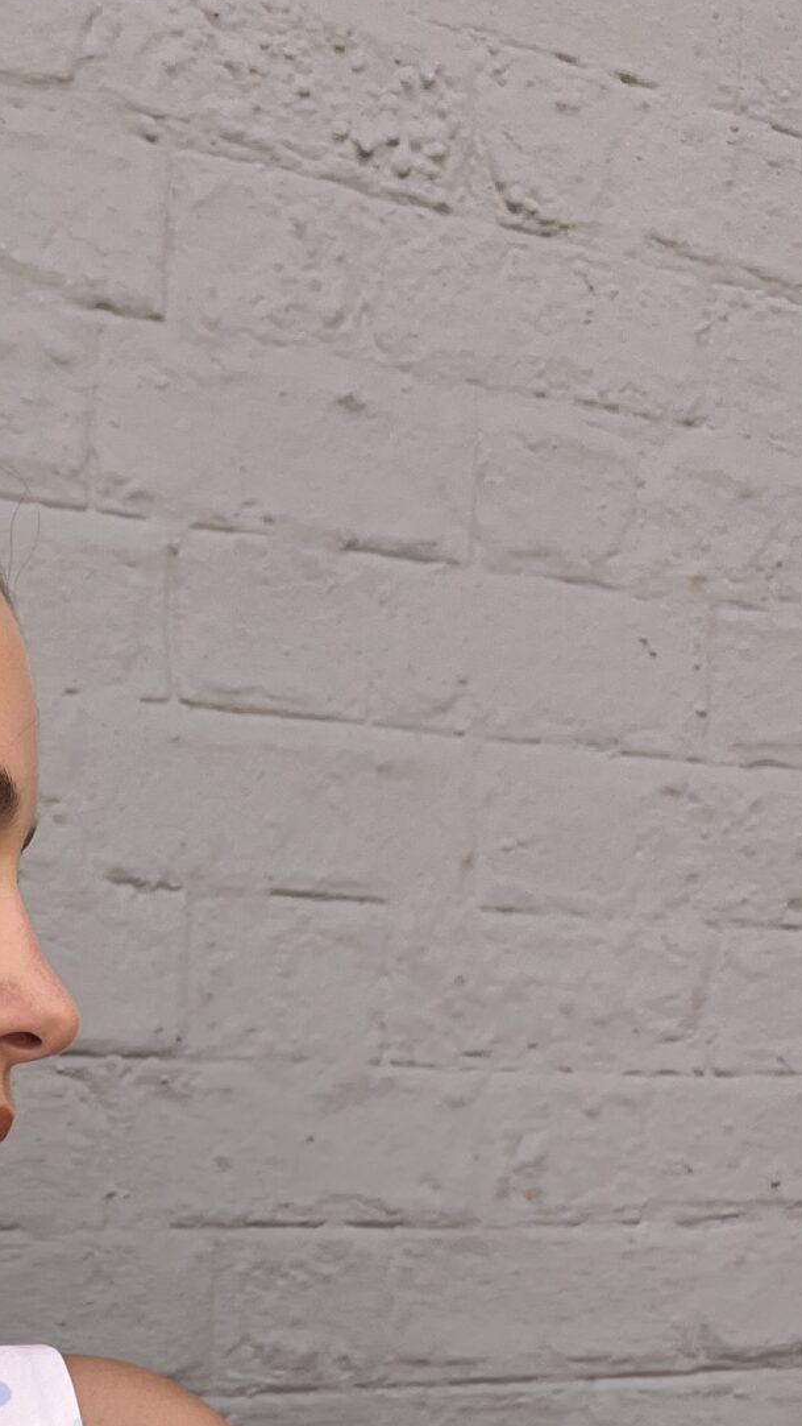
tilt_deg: -8.7
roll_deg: +0.4
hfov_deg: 16.4
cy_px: 1670
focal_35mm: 67
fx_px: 2532
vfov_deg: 27.9
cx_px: -402
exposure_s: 1/710
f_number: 1.6
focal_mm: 5.1
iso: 50
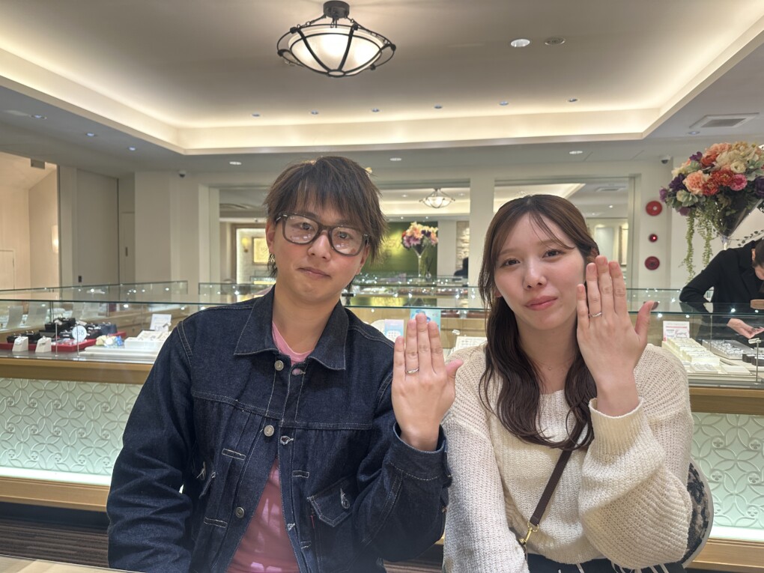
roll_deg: -0.8
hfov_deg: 71.6
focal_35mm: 24
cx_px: 382
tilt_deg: -3.3
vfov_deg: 56.8
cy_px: 286
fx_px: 530
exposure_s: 1/120
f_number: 1.78
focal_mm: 6.86
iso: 125
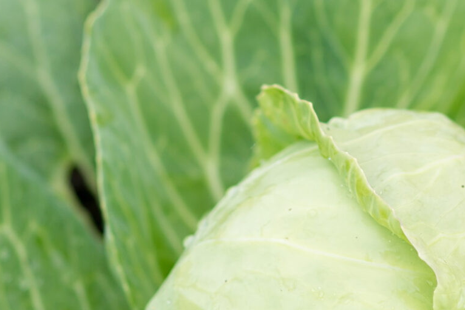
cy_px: 319
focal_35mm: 284
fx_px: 3669
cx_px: 410
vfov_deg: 4.8
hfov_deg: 7.2
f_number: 2.5
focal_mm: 85
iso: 200
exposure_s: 1/1250
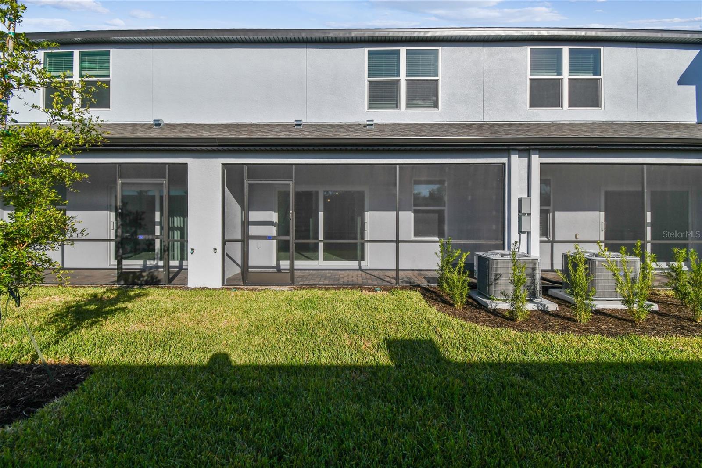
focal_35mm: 15
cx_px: 351
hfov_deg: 100.4
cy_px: 234
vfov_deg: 77.3
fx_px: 292
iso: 100
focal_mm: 10
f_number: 7.1
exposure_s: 1/500
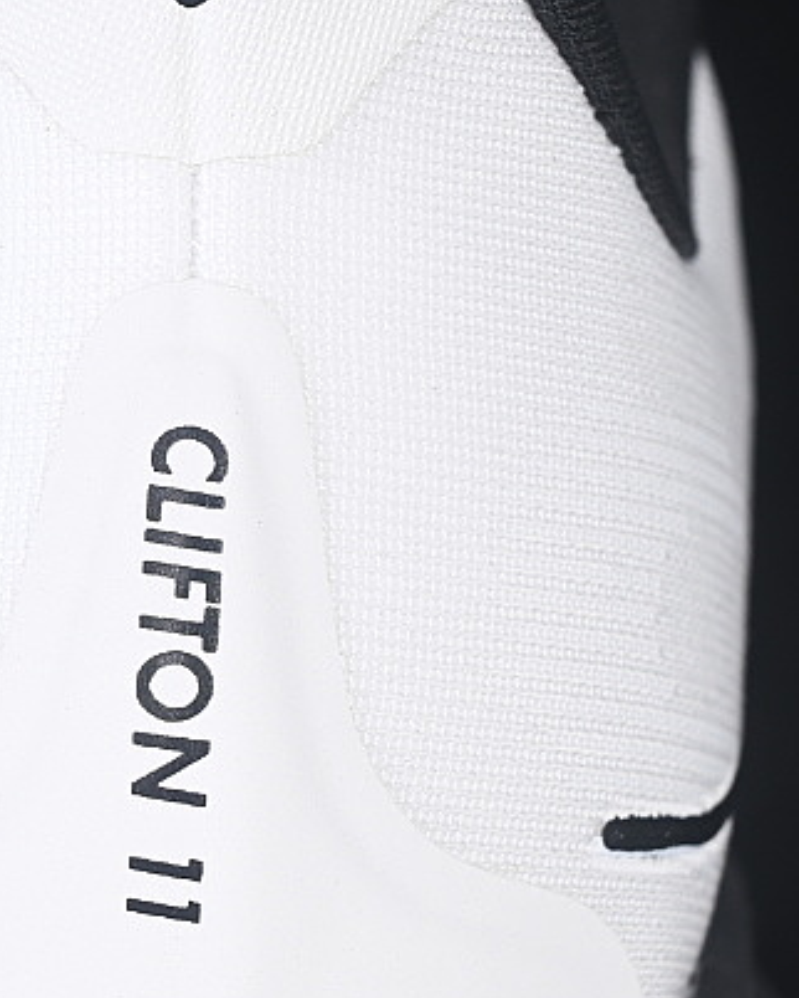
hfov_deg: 8.2
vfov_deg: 10.2
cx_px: 94
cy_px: 613
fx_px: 5582
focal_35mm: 189
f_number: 7.1
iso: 160
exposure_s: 1/80
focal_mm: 50
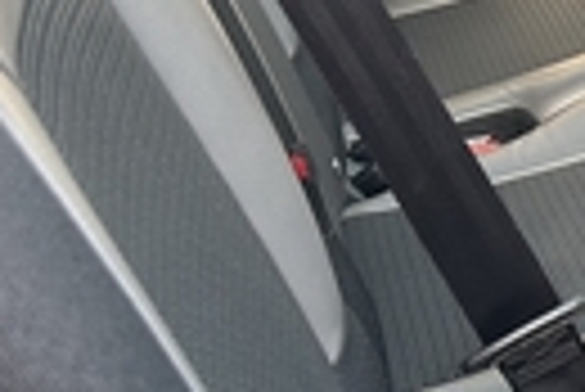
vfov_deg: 13.7
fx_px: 1594
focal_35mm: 98
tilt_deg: -17.0
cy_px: -38
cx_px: 796
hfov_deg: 19.0
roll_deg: +0.0
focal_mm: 6.86
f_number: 1.78
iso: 160
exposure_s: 1/121
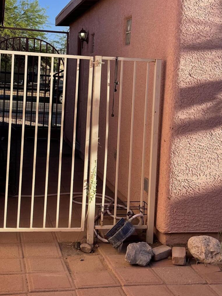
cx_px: 98
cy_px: 91
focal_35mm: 51
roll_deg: -3.3
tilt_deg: -2.7
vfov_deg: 37.0
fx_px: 436
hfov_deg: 28.5
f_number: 1.6
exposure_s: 1/1883
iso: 32
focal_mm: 5.1
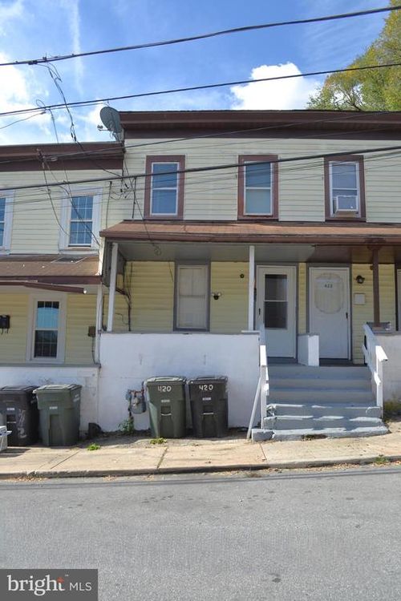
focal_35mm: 27
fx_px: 451
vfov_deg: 67.4
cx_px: 200
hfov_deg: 47.9
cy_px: 300
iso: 100
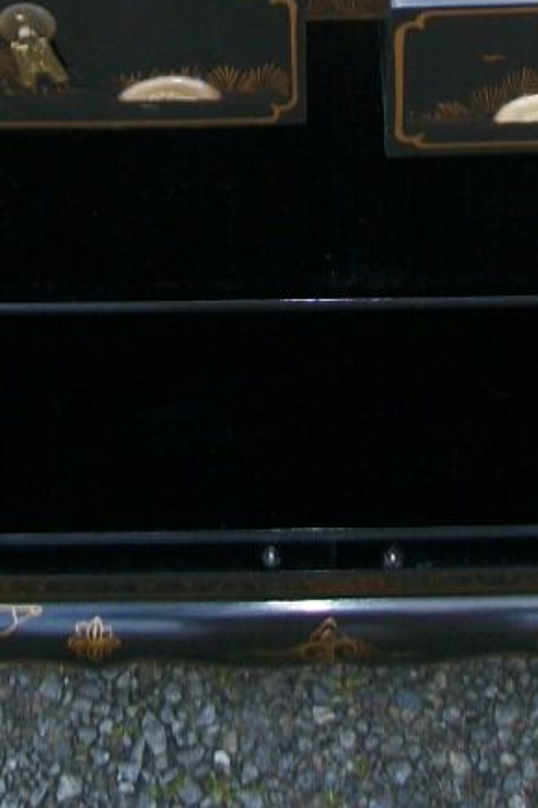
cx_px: 236
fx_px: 2197
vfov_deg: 20.0
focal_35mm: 98
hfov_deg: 14.0
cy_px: -52
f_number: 2.9
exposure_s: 1/30
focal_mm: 5.7
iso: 80
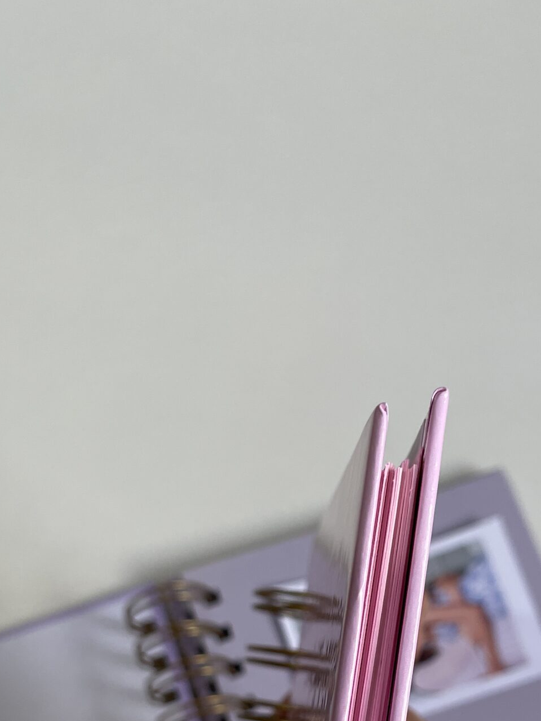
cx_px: 298
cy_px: 688
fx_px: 1084
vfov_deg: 34.2
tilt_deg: -73.6
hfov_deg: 28.0
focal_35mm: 52
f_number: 1.6
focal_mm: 4.2
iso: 50
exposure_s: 1/120
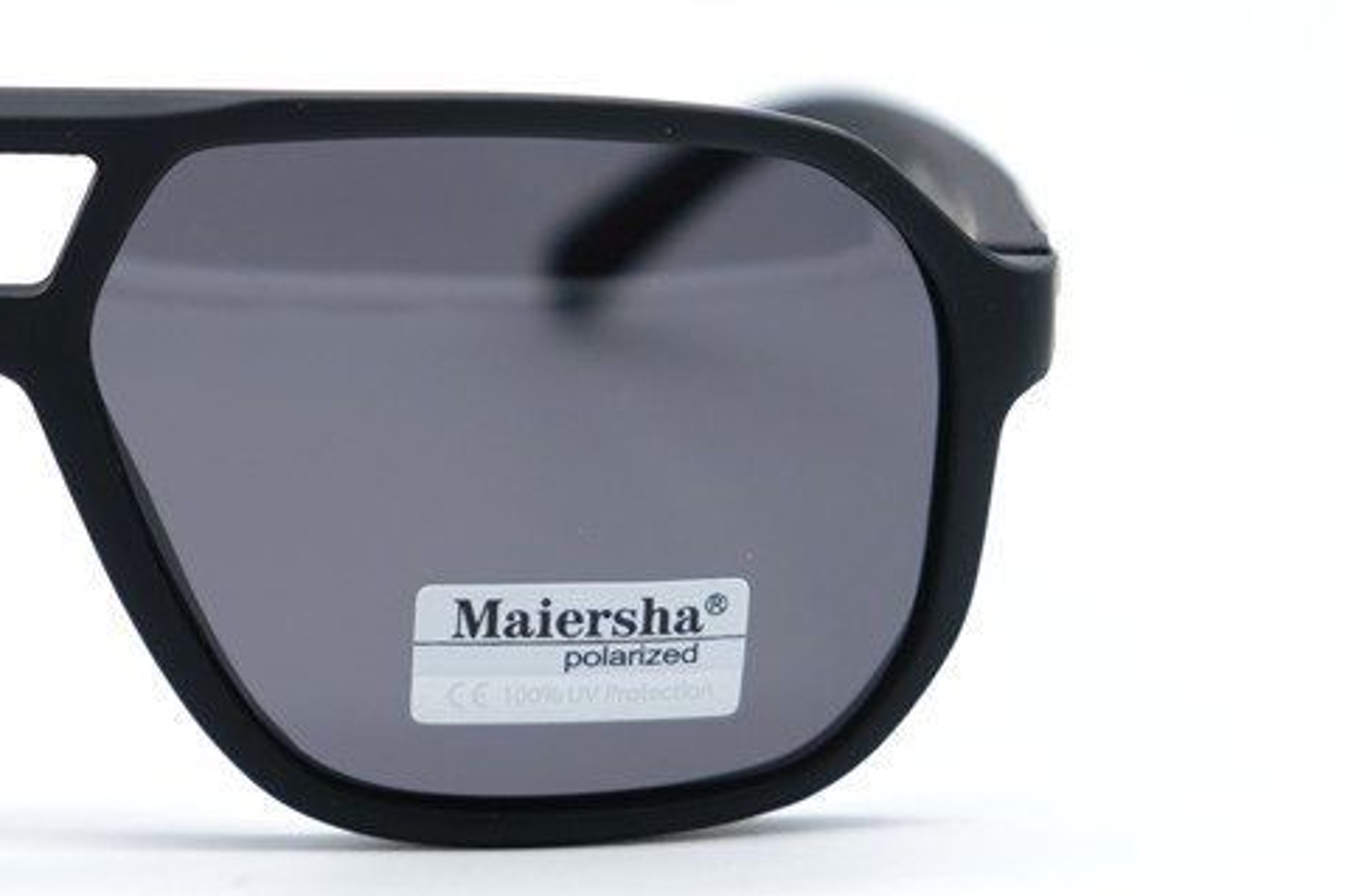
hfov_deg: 14.1
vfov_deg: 9.5
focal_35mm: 144
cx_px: 28
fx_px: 5378
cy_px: 447
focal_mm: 46.3
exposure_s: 1/160
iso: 160
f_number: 4
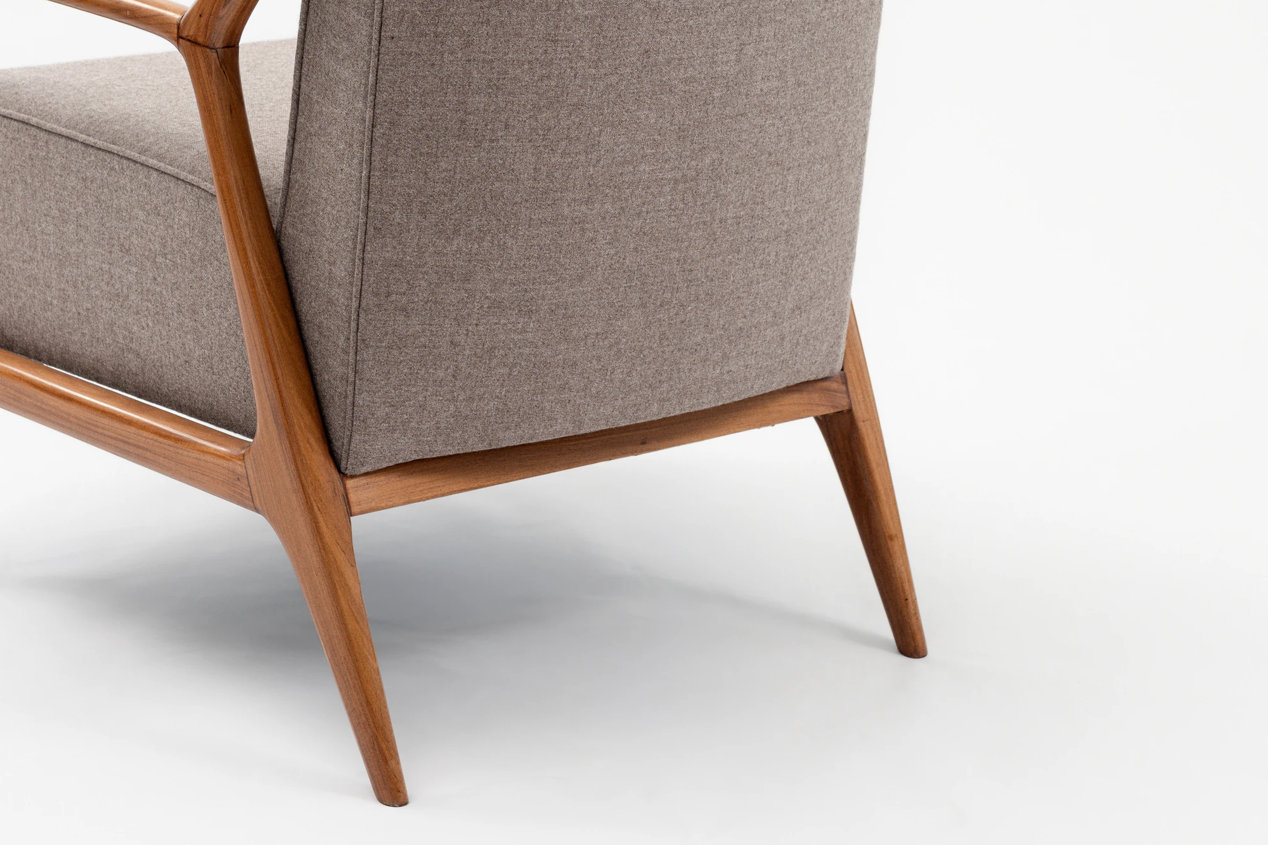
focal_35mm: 96
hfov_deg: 21.1
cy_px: 137
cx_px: 399
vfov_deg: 14.2
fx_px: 3381
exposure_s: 1/60
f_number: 8
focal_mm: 50
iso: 250
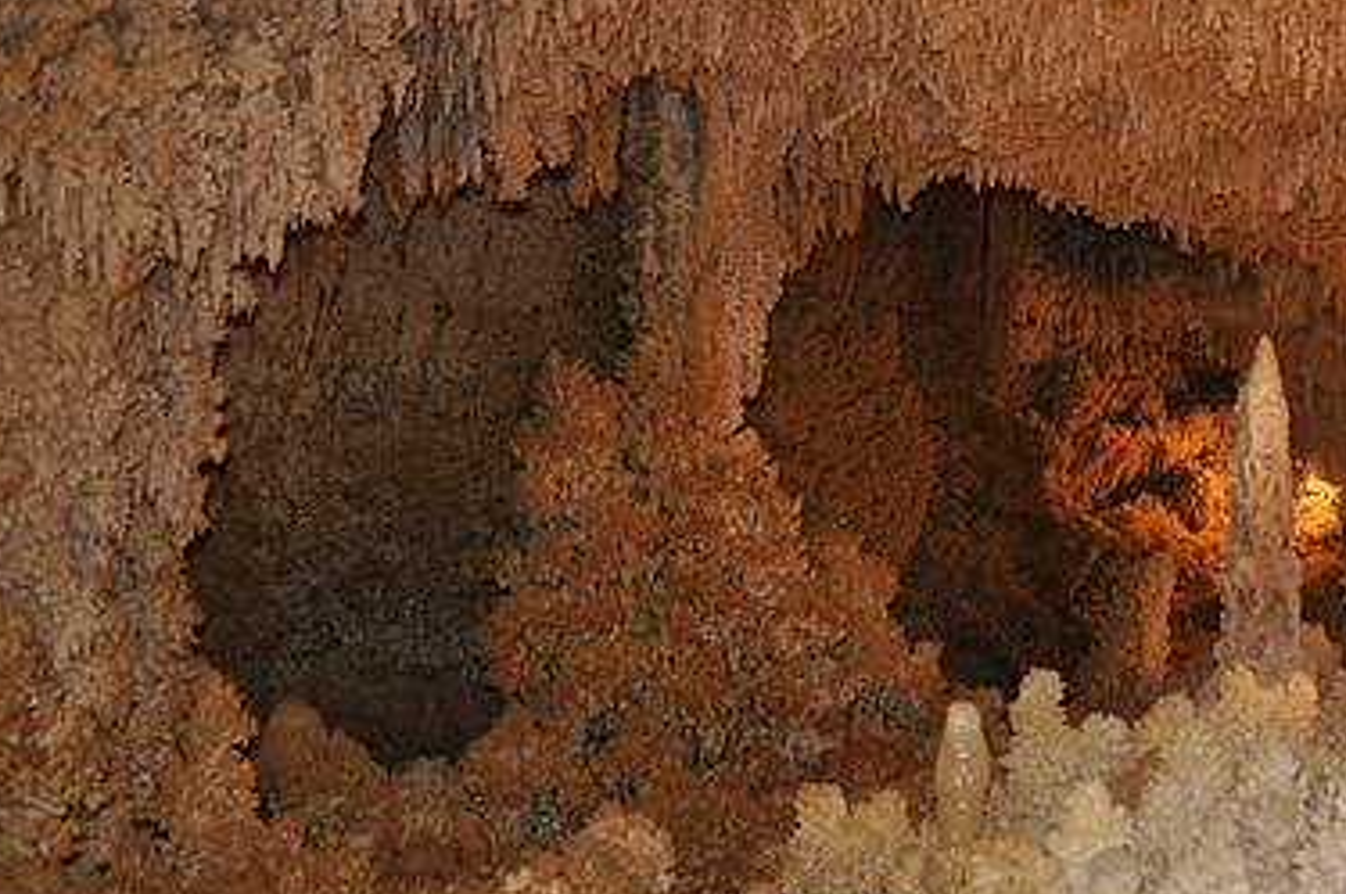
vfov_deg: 20.9
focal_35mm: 65
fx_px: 2427
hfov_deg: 30.6
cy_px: 418
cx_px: 983
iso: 800
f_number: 4
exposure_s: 1/60
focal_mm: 28
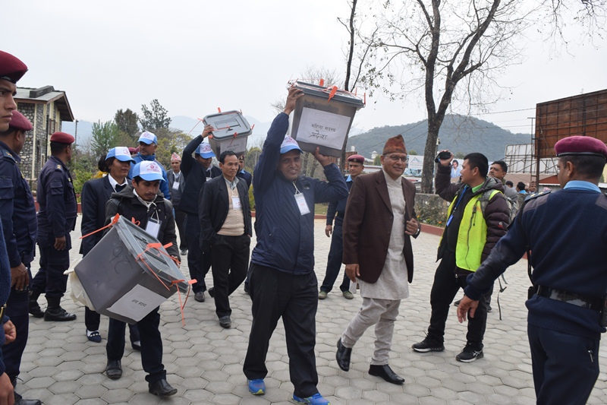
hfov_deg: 67.4
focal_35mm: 27
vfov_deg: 47.9
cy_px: 202
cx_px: 304
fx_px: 455
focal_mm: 18
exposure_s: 1/250
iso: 250
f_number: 8
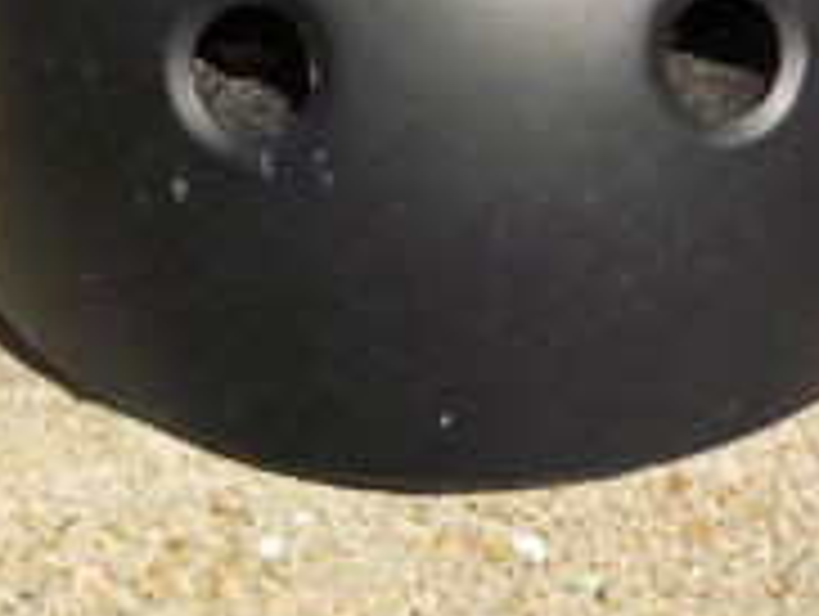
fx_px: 1872
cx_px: 549
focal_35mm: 79
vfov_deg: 17.9
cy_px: -103
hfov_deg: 24.6
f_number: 3.3
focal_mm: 4.1
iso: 125
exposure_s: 1/1000
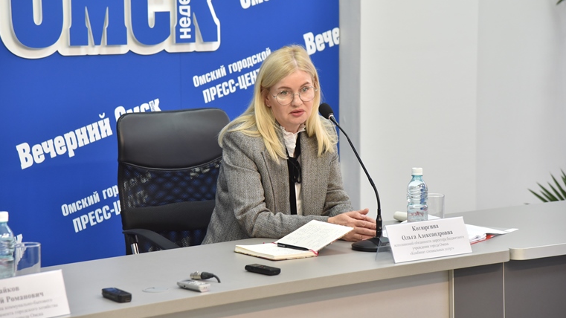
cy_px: 136
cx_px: 281
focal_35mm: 127
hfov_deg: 16.9
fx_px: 1906
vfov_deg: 9.5
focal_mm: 120
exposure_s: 1/160
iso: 1600
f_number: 5
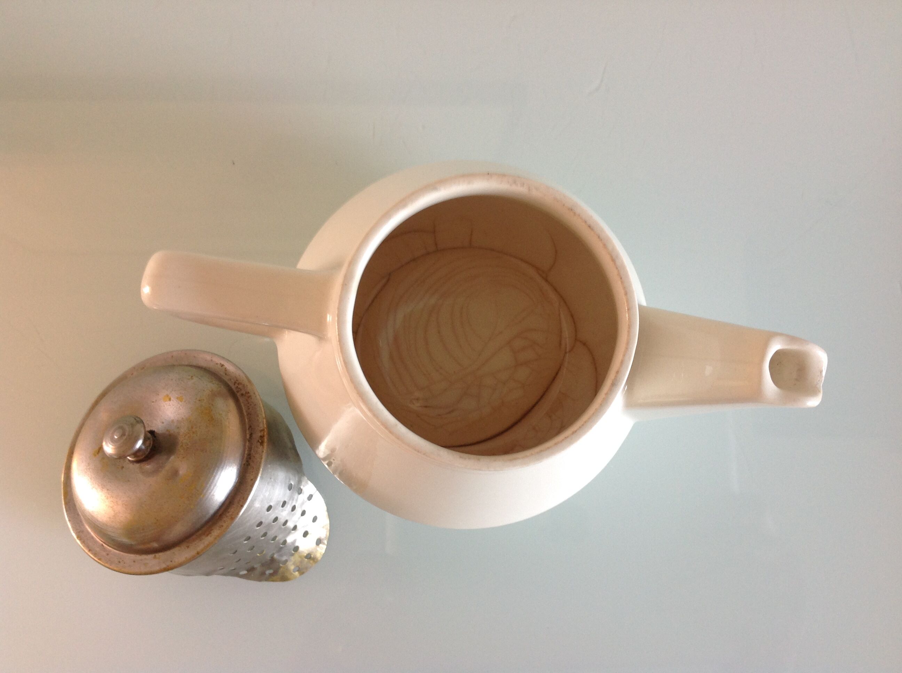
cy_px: 336
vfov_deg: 40.6
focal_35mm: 35
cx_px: 451
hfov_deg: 52.7
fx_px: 911
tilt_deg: -84.9
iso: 64
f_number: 2.4
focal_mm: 4.28
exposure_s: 1/17
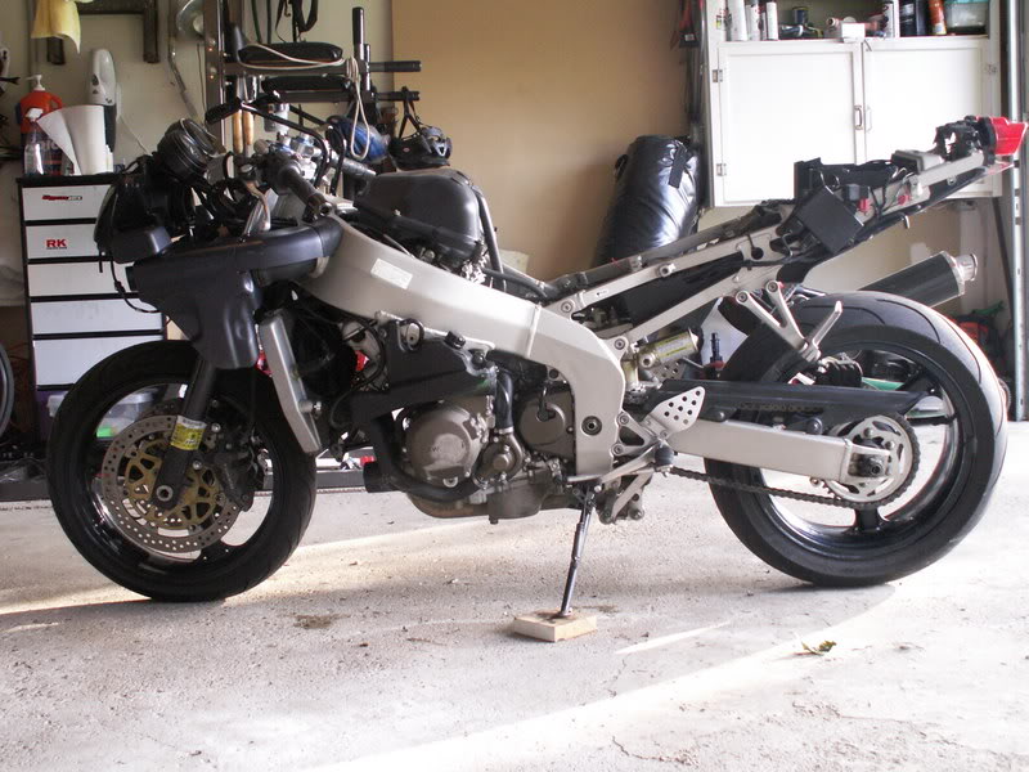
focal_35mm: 42
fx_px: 1248
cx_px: 514
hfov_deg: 44.8
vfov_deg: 34.3
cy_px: 386
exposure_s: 1/25
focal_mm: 6.95
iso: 160
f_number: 2.8
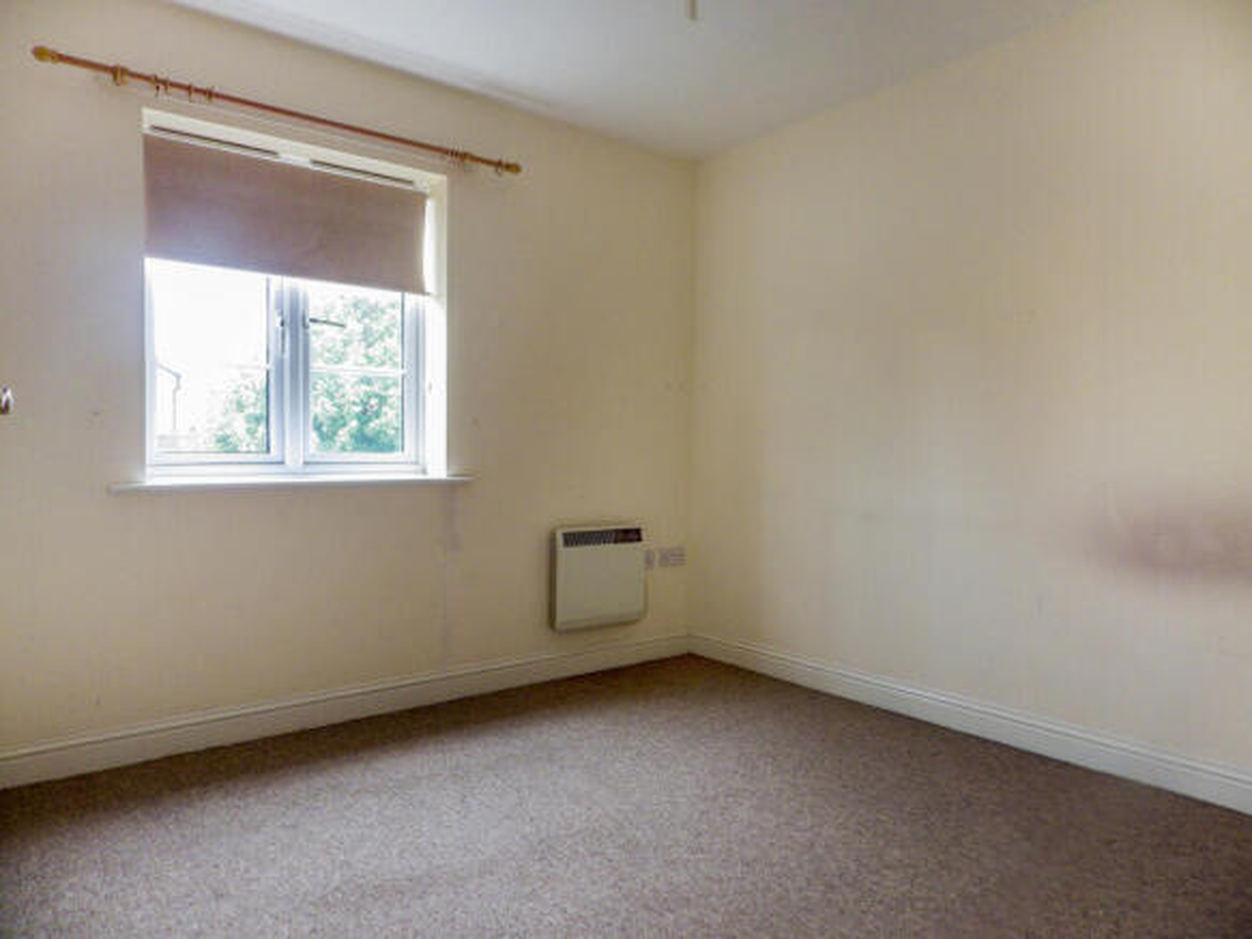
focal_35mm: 22
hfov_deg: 76.4
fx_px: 796
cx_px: 626
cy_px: 470
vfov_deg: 61.1
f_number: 3.1
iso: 125
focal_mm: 4
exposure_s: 1/45
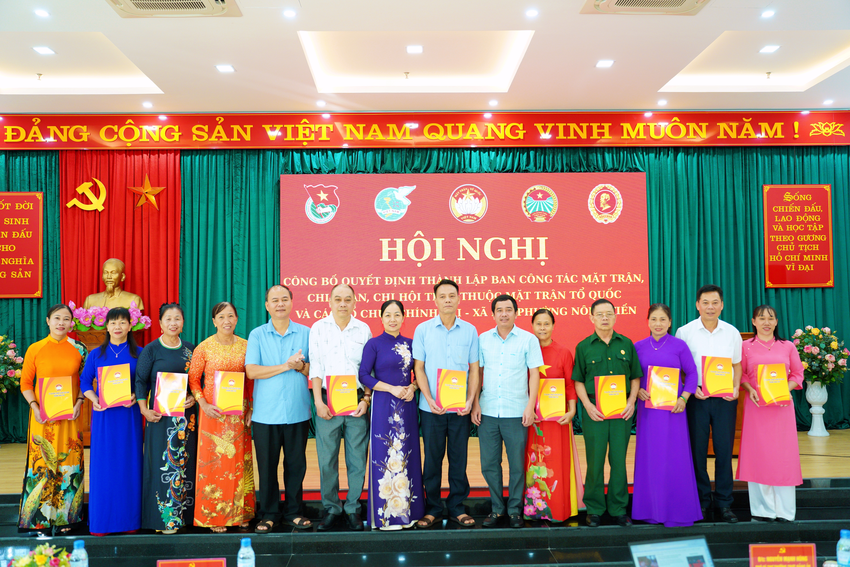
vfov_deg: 42.3
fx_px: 732
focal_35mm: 31
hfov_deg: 60.3
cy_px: 284
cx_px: 425
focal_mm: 31
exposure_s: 1/125
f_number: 3.2
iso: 1000
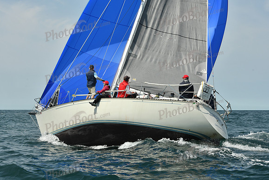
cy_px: 90
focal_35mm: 70
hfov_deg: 28.8
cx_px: 134
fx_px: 523
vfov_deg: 19.5
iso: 320
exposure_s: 1/1000
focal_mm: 70
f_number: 11
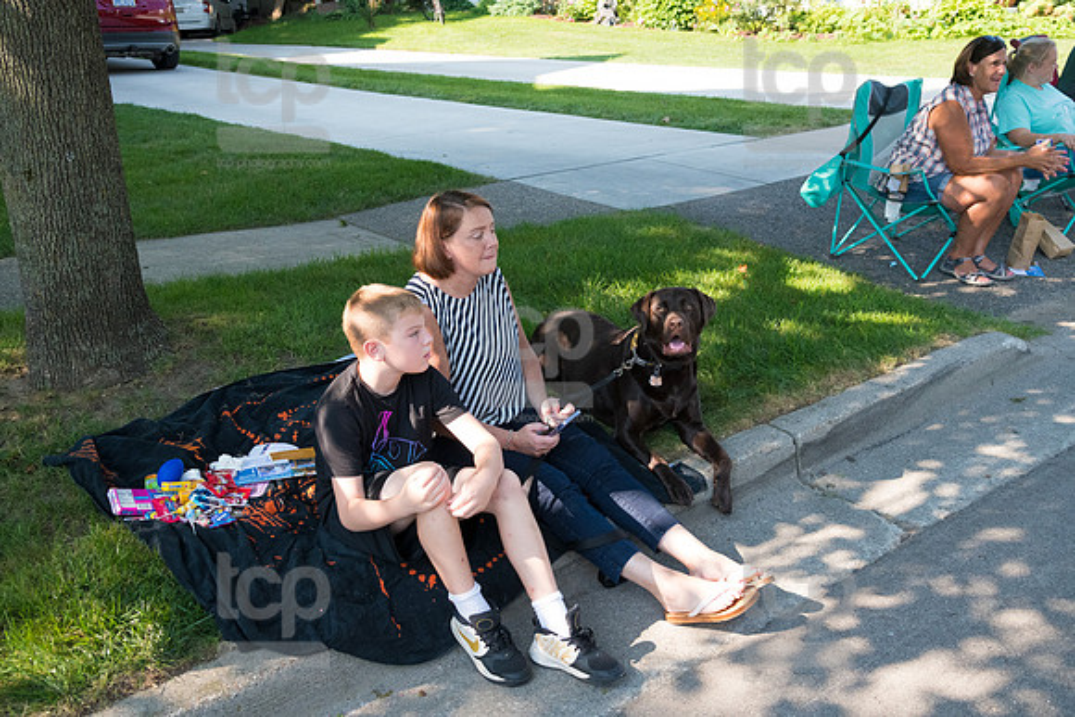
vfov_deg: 37.9
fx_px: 1045
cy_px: 358
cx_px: 538
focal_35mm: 35
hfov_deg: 54.4
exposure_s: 1/800
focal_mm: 35
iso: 2000
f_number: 6.3
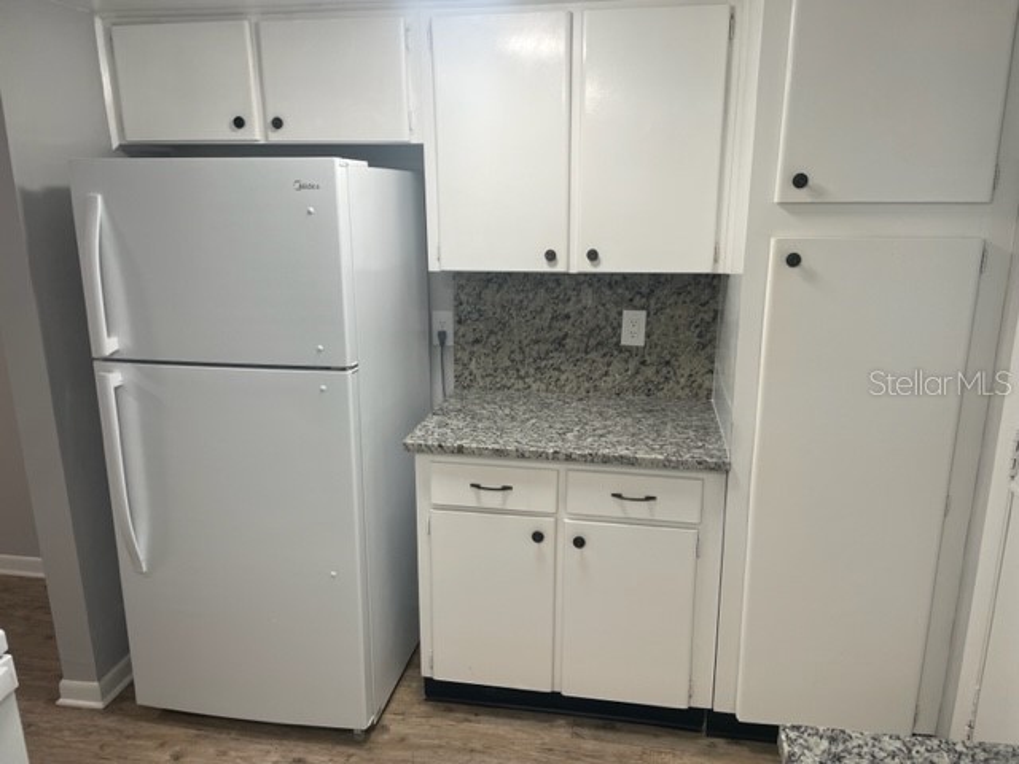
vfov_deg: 53.1
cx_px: 510
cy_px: 382
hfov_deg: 67.3
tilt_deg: -13.0
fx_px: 765
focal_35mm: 26
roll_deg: +0.2
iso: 50
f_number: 1.6
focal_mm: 4.2
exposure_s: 1/63
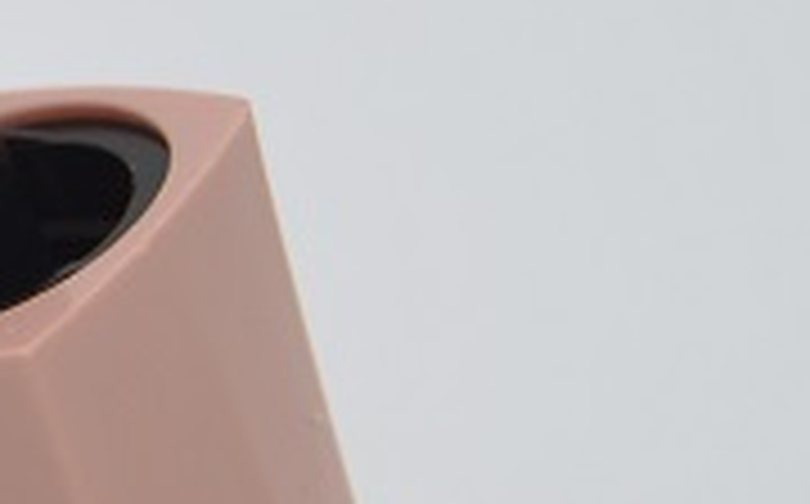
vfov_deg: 4.8
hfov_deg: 7.6
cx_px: -423
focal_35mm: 272
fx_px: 5997
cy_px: 40
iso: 100
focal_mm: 32
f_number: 4.5
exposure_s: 1/160
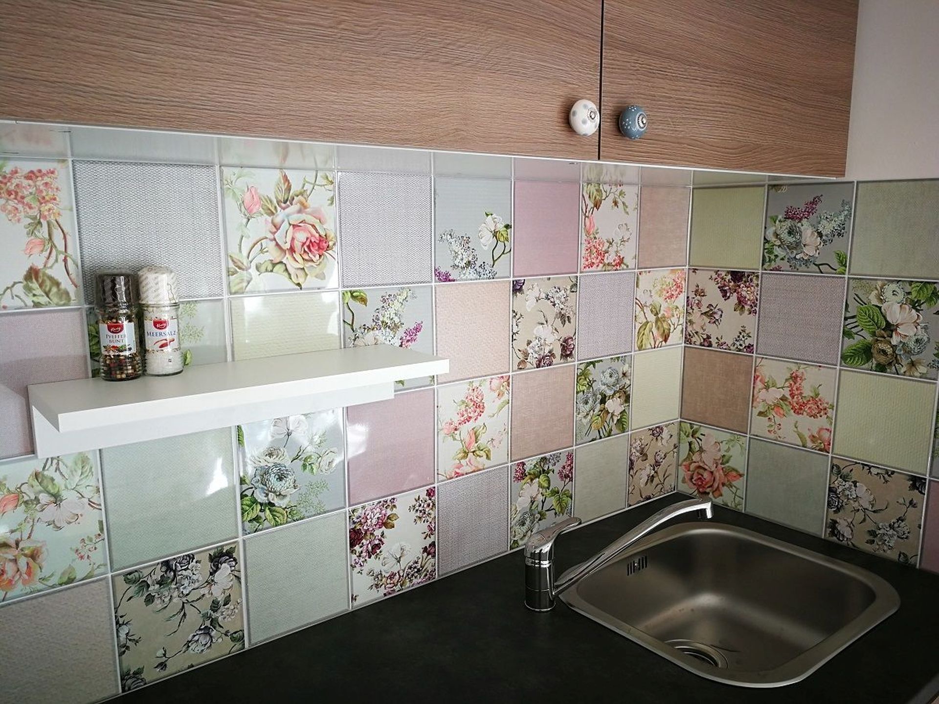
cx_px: 470
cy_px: 352
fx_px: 732
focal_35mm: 27
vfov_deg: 51.4
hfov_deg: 65.3
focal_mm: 3.95
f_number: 2.2
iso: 100
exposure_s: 1/50
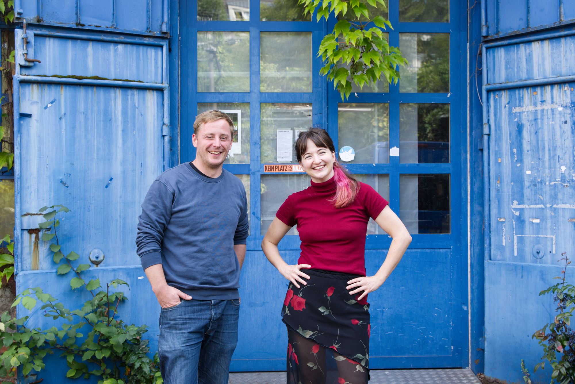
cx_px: 288
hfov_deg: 35.0
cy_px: 192
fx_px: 911
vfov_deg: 23.8
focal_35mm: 57
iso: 500
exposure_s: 1/125
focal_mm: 38
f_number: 4.5
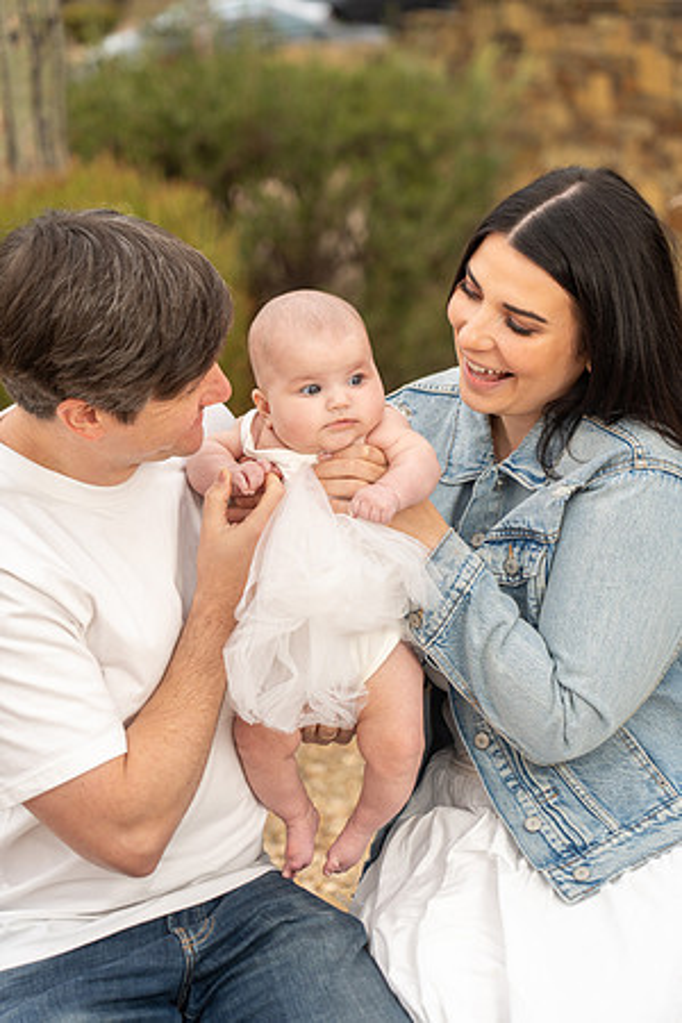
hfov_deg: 13.0
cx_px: 341
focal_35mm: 105
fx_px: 2984
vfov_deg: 19.5
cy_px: 512
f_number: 4
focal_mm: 105
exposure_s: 1/200
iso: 100
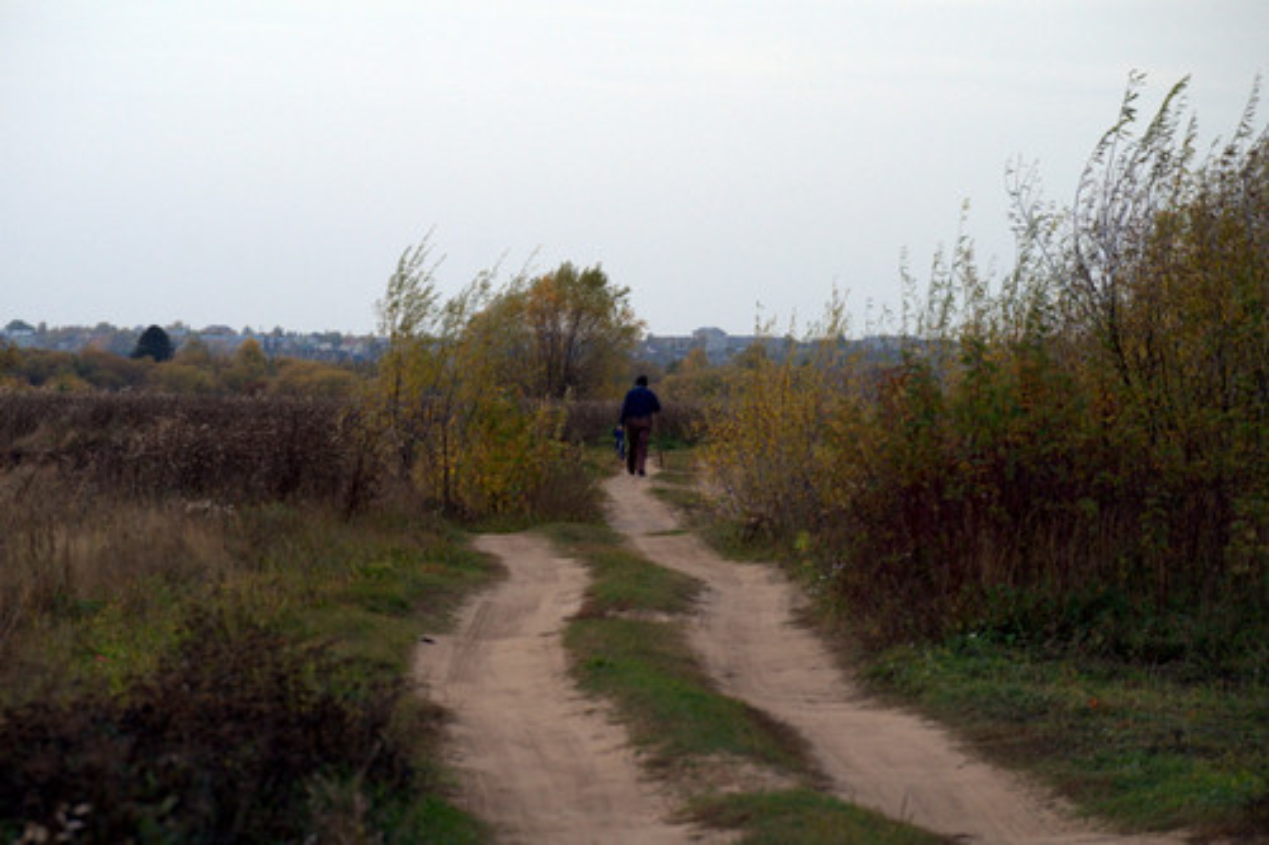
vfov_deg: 7.0
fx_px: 6871
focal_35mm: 195
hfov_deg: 10.6
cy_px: 422
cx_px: 634
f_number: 8
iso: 800
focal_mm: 130
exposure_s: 1/125
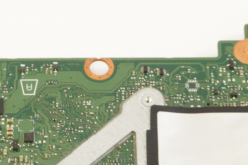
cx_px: 26
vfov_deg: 7.6
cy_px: 226
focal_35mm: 178
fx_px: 1225
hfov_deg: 11.5
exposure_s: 1/30
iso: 1000
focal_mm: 28
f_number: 5.6
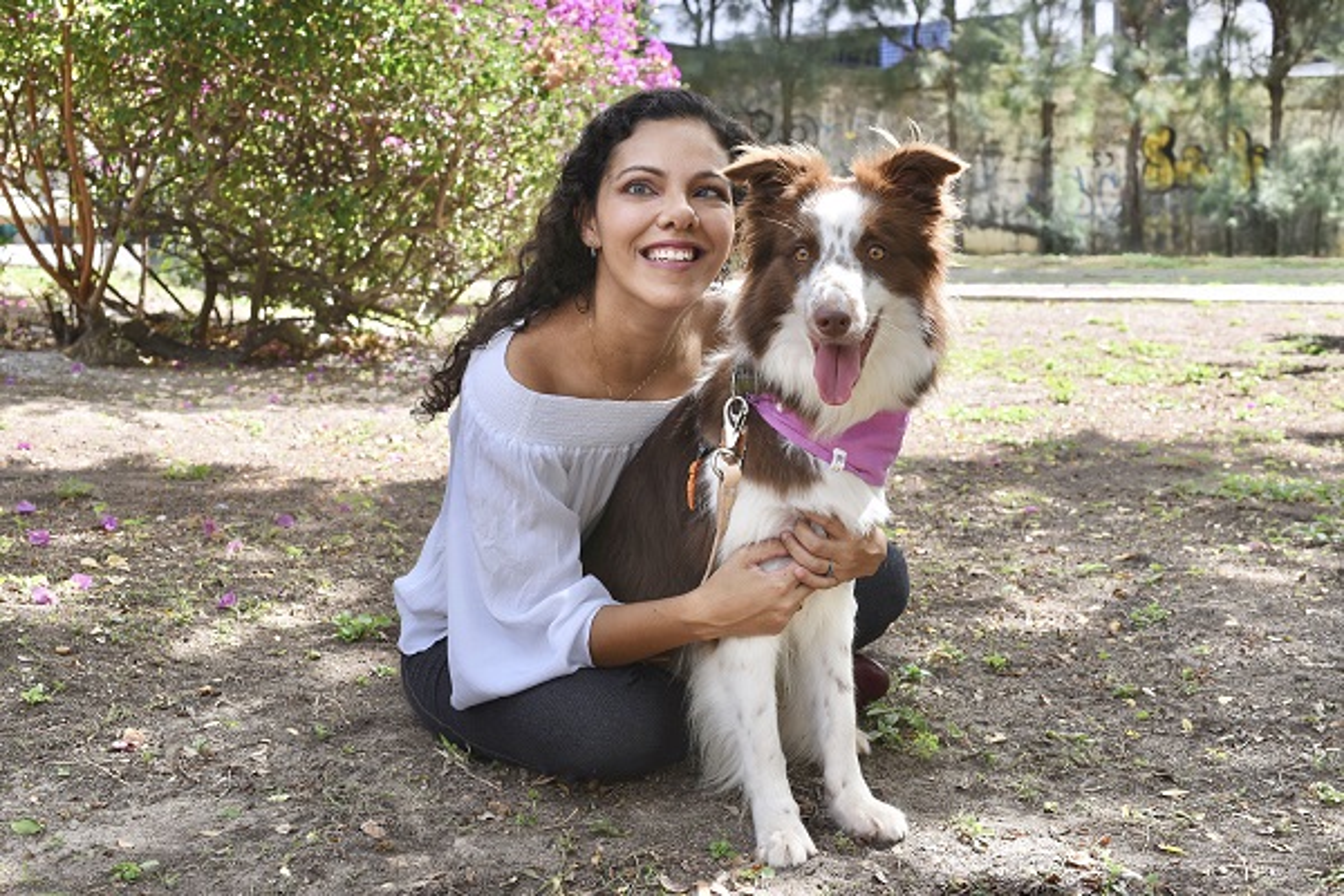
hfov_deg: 39.6
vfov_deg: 27.0
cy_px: 448
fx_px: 1867
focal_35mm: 50
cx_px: 672
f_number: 8
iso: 250
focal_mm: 50
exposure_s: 1/160
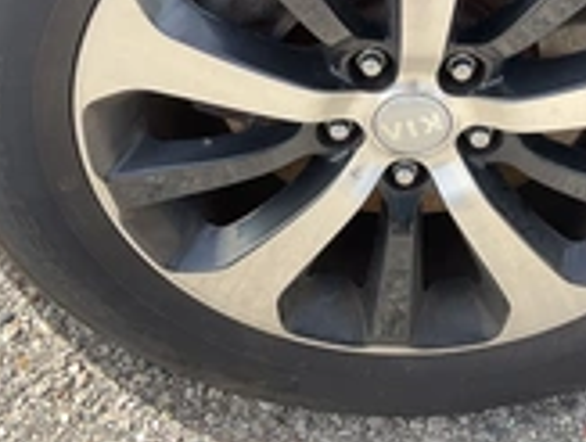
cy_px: 11
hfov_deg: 27.1
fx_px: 1205
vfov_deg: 20.2
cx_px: 403
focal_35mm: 71
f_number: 1.8
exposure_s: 1/300
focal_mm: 3
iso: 25
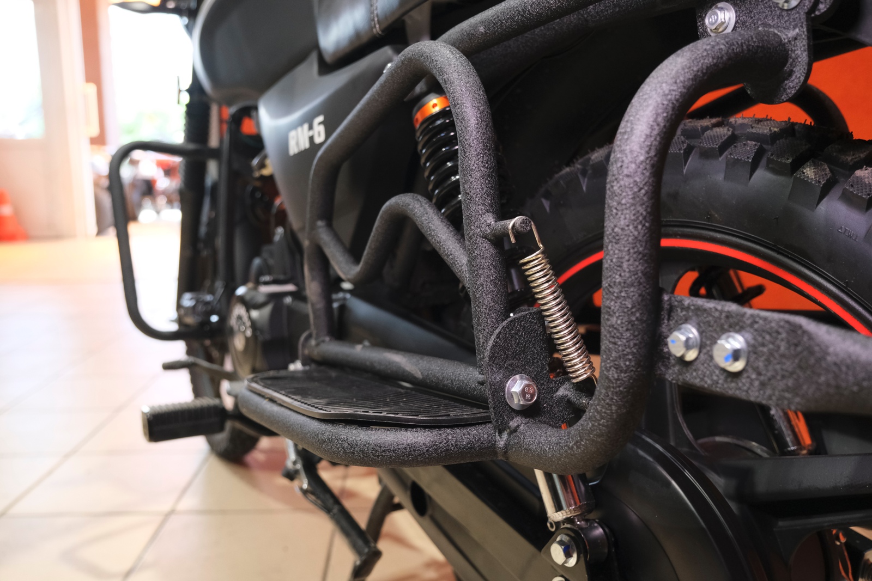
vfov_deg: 43.6
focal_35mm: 30
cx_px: 436
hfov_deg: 61.9
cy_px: 290
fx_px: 727
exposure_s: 1/100
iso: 1600
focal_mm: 20.2
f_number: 4
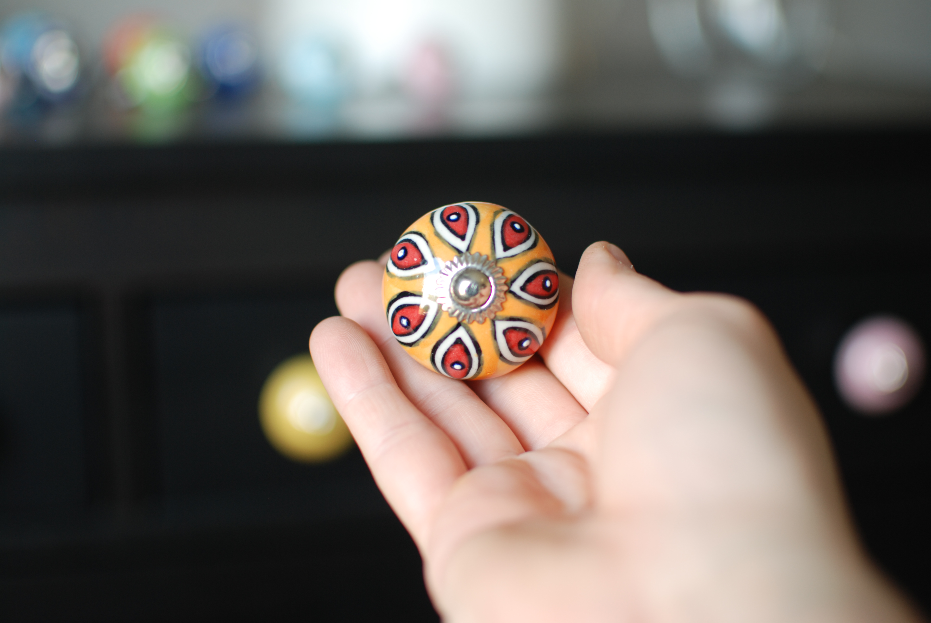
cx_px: 466
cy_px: 312
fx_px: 1359
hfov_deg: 37.8
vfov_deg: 25.8
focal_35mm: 52
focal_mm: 35
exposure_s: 1/40
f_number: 1.8
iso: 100
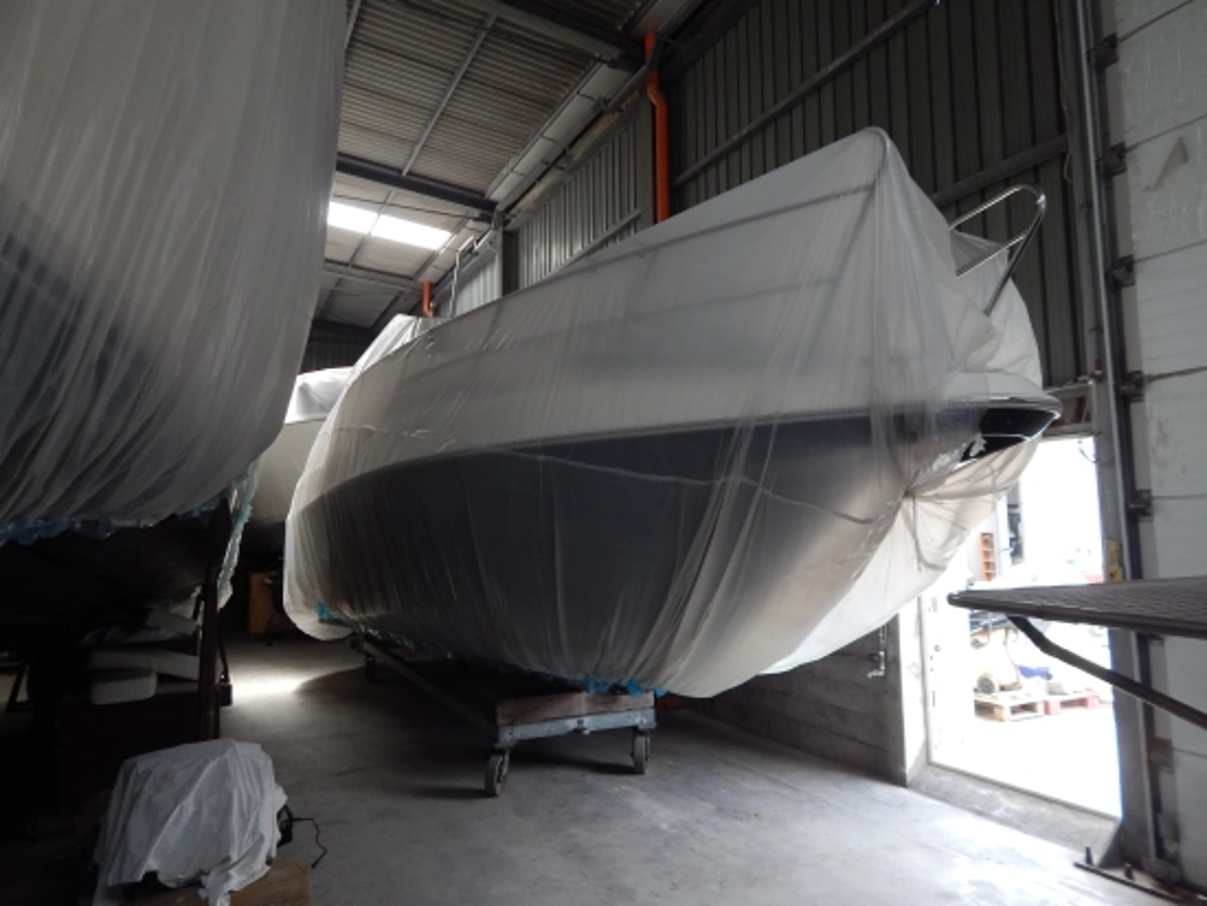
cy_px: 453
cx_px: 604
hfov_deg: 73.9
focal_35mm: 23
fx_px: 802
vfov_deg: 58.9
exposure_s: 1/60
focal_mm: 4
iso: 125
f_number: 3
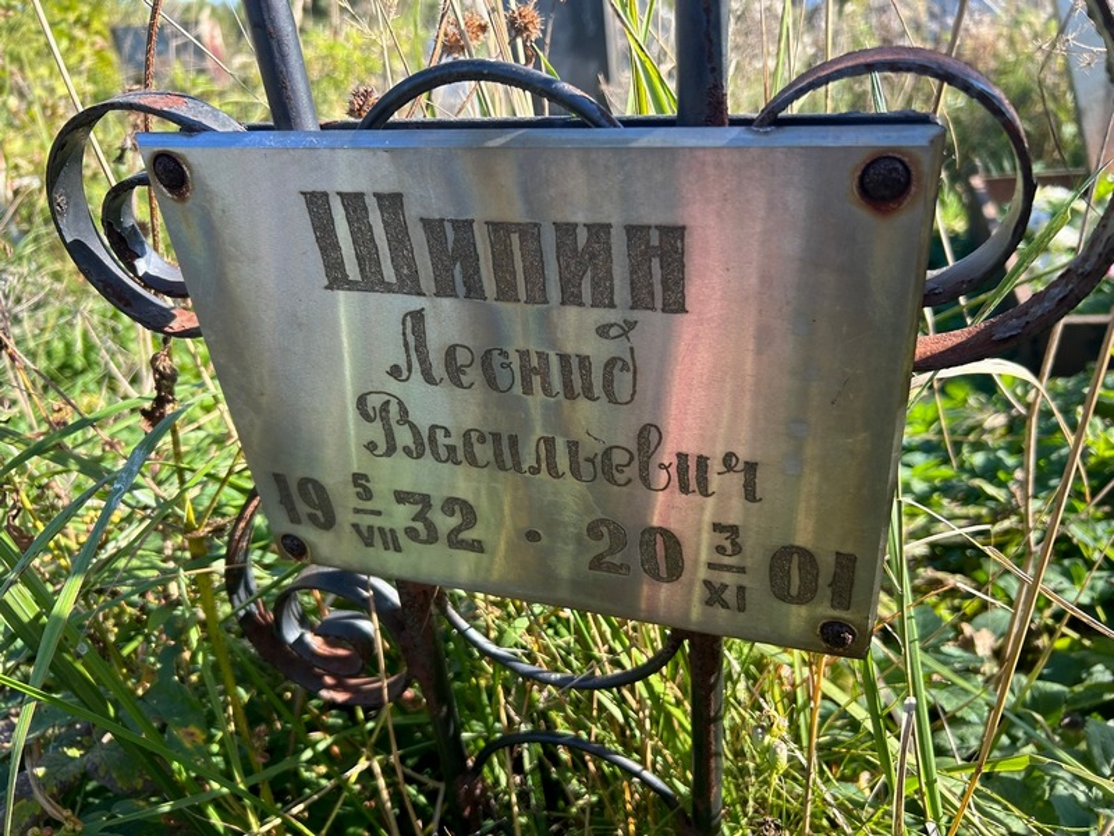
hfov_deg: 67.3
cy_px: 418
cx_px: 557
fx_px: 837
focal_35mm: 26
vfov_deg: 53.1
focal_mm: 5.7
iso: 50
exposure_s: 1/654
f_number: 1.5
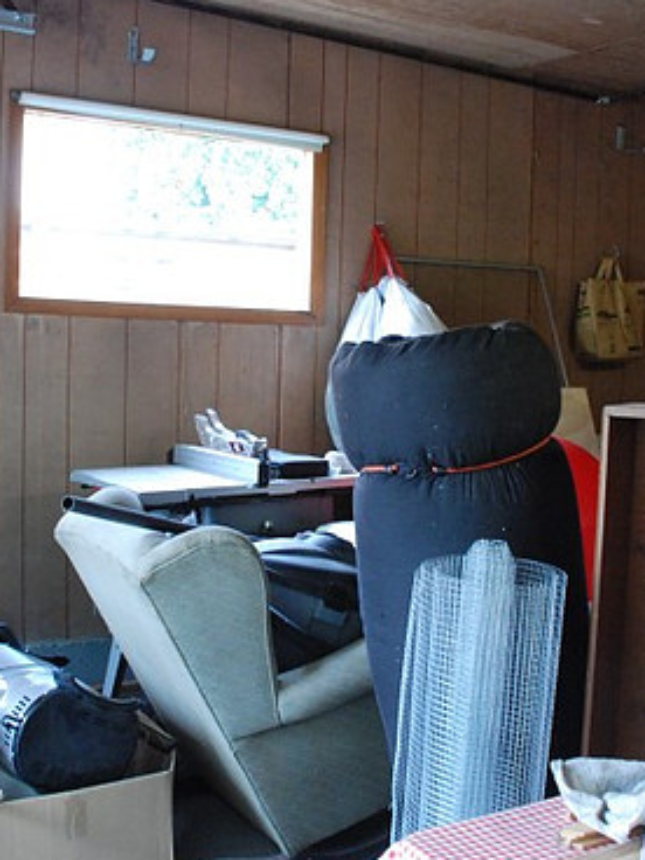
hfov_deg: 35.1
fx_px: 1019
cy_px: 415
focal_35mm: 41
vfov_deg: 45.8
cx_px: 330
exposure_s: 1/15
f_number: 4
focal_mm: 18
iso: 1600
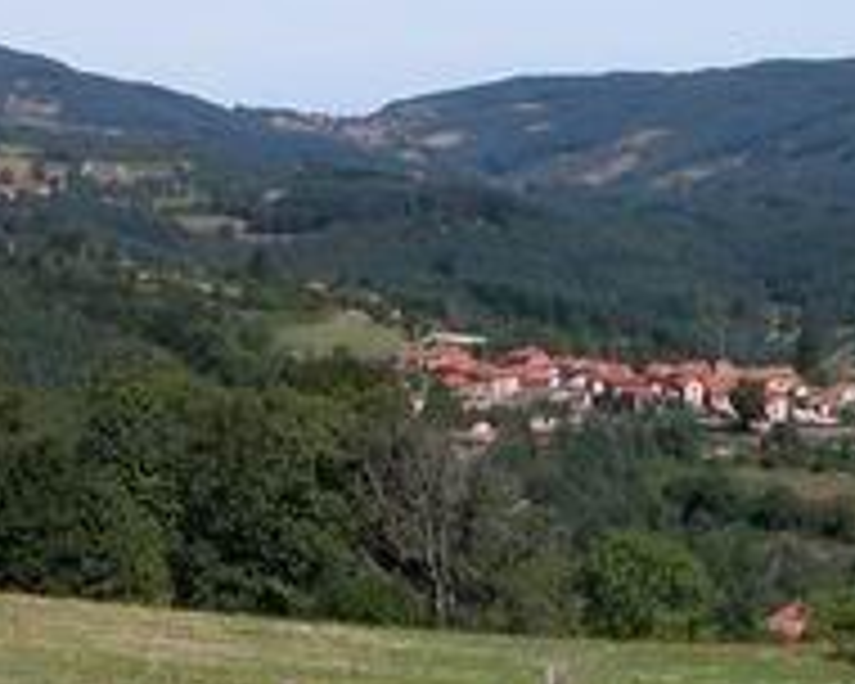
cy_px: 387
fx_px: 2910
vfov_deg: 13.4
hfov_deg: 16.6
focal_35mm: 115
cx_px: 693
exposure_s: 1/353
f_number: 6.3
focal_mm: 8.9
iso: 100
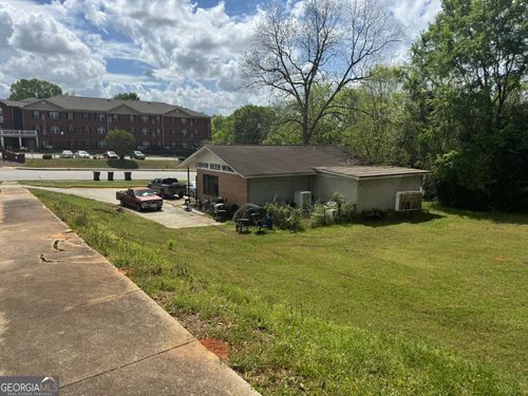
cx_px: 264
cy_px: 198
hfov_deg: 71.6
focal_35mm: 24
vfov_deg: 56.8
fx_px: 366
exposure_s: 1/5814
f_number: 1.78
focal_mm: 6.76
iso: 80
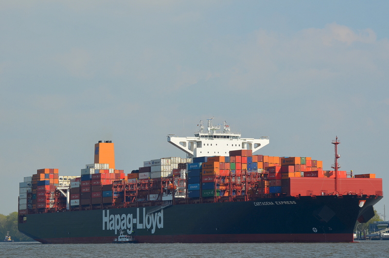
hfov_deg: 12.3
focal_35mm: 168
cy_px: 129
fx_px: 1812
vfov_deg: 8.1
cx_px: 194
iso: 100
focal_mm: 112
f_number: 10
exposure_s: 1/400
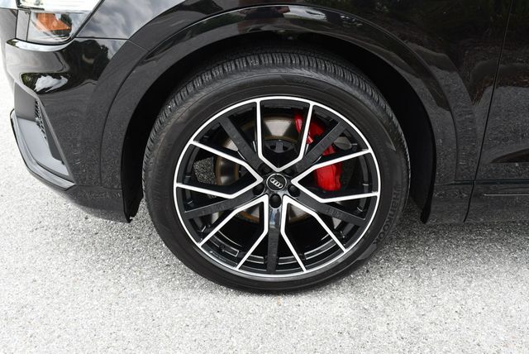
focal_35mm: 36
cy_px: 177
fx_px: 529
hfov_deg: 53.1
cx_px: 264
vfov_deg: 36.9
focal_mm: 18
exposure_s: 1/250
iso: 250
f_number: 5.6
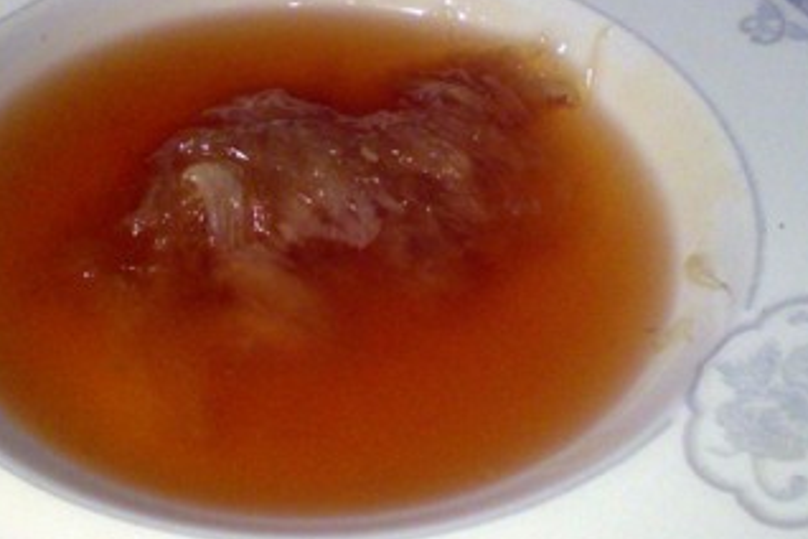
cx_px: 300
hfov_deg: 35.4
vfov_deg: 24.2
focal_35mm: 56
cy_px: 254
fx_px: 1257
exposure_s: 1/20
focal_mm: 6.3
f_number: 3.1
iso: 200
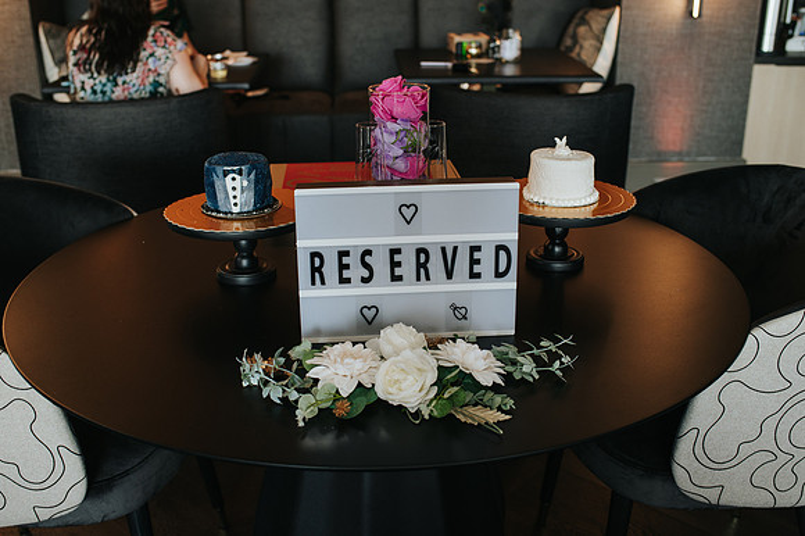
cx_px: 394
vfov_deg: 34.1
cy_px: 263
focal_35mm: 39
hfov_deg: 49.5
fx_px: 873
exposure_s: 1/200
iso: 1000
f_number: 3.5
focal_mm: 35
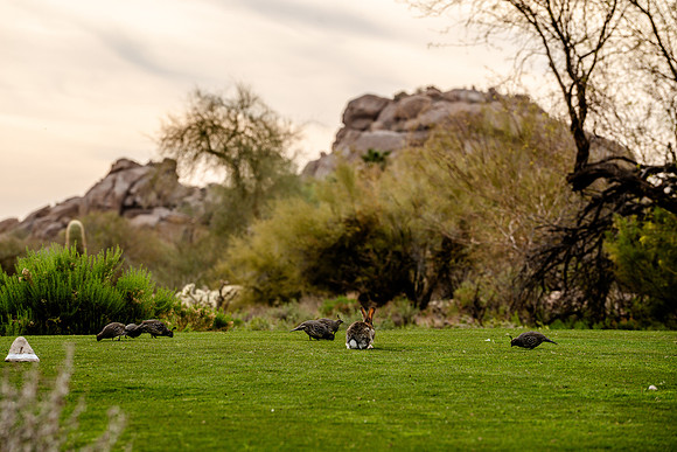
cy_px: 226
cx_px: 338
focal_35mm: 200
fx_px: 3762
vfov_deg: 6.9
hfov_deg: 10.3
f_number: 9
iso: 500
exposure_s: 1/320
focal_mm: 200
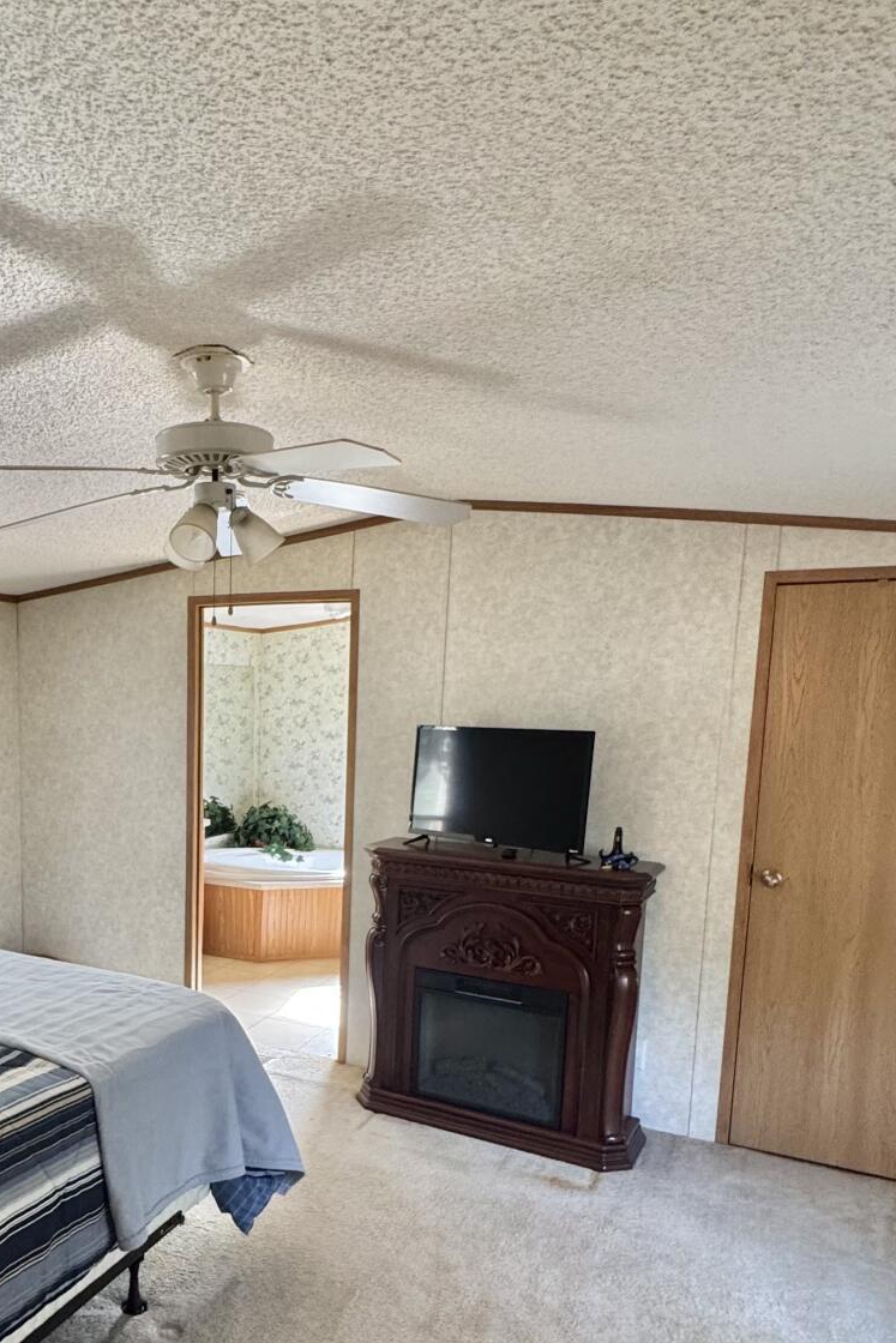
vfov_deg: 68.4
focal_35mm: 26
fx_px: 970
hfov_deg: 47.8
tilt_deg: -7.6
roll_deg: -1.1
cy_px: 833
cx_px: 231
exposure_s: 1/60
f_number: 2.2
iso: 250
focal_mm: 2.22
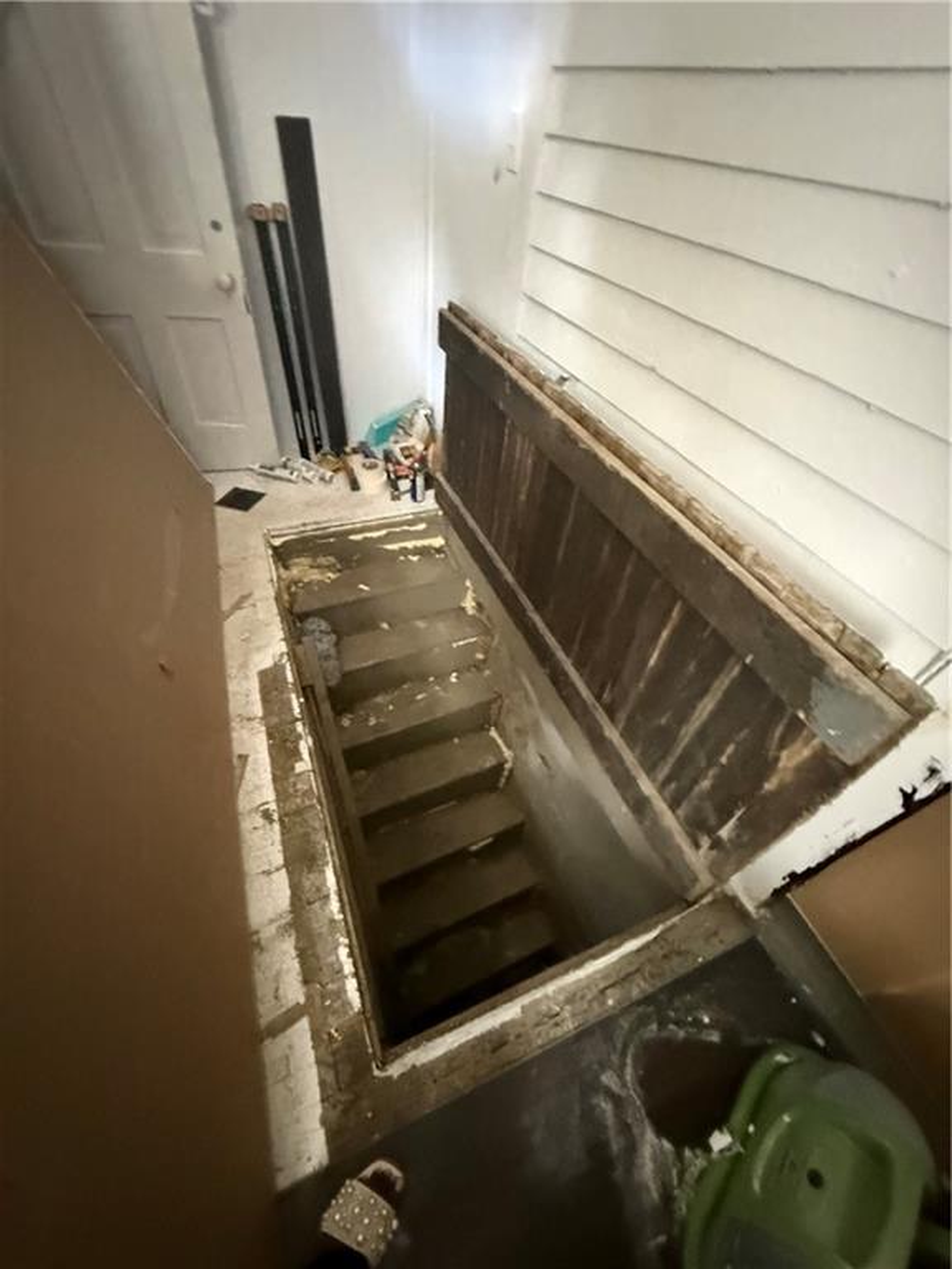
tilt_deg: -47.0
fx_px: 513
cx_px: 476
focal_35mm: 14
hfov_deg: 85.7
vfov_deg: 102.1
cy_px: 634
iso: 1600
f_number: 2.2
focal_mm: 2.22
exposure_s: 1/34
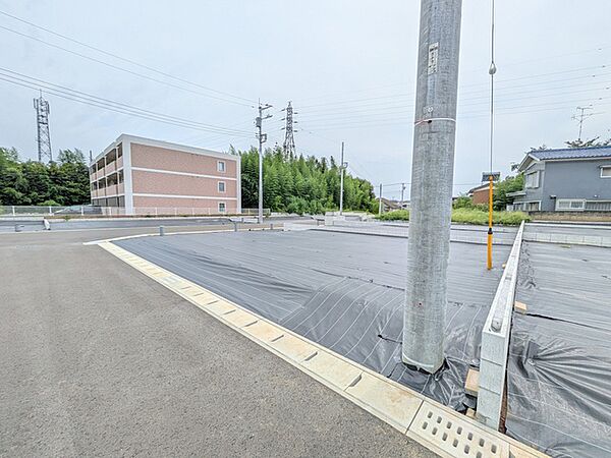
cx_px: 306
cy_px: 229
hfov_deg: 102.1
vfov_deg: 85.7
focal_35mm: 14
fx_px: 247
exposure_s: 1/2188
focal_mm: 1.83
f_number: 2.2
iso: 51
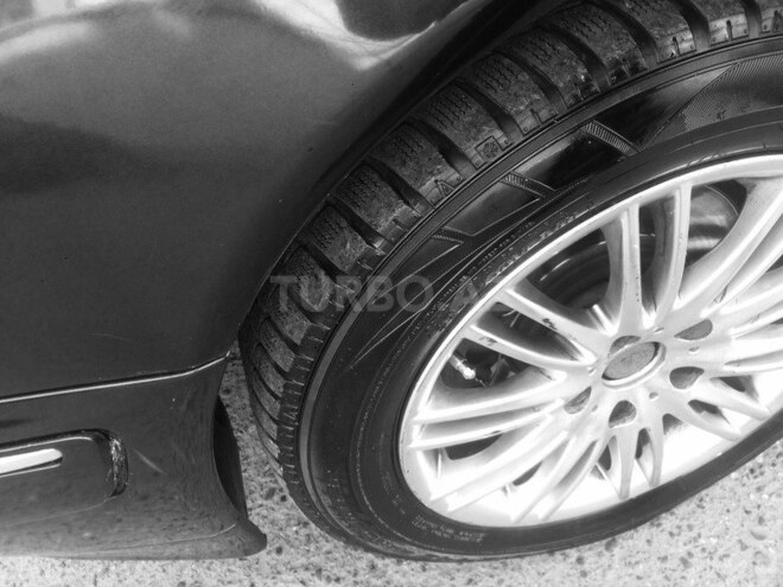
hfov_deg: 61.7
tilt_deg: -48.8
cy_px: 294
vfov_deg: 48.2
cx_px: 392
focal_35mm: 29
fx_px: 656
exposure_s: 1/50
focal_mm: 4.15
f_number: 2.2
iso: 32
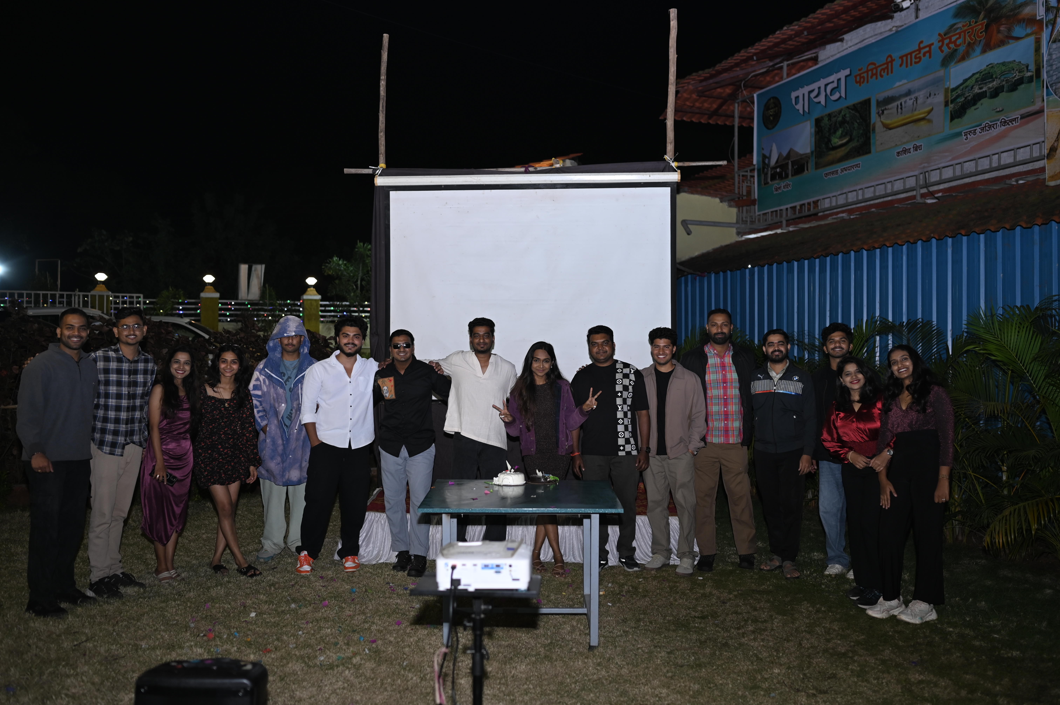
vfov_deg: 37.8
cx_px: 530
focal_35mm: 35
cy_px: 352
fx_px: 1030
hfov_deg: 54.5
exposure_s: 1/125
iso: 400
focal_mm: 35
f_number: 2.2
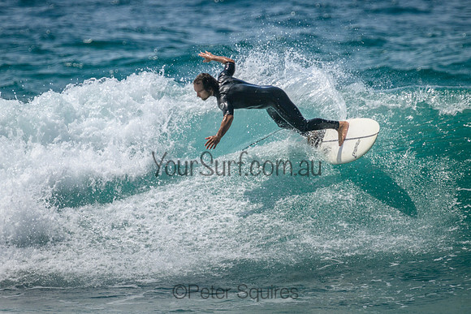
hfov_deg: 2.2
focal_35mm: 943
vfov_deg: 1.5
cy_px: 140
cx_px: 235
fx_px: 12336
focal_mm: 800
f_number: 11
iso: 450
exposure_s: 1/2000
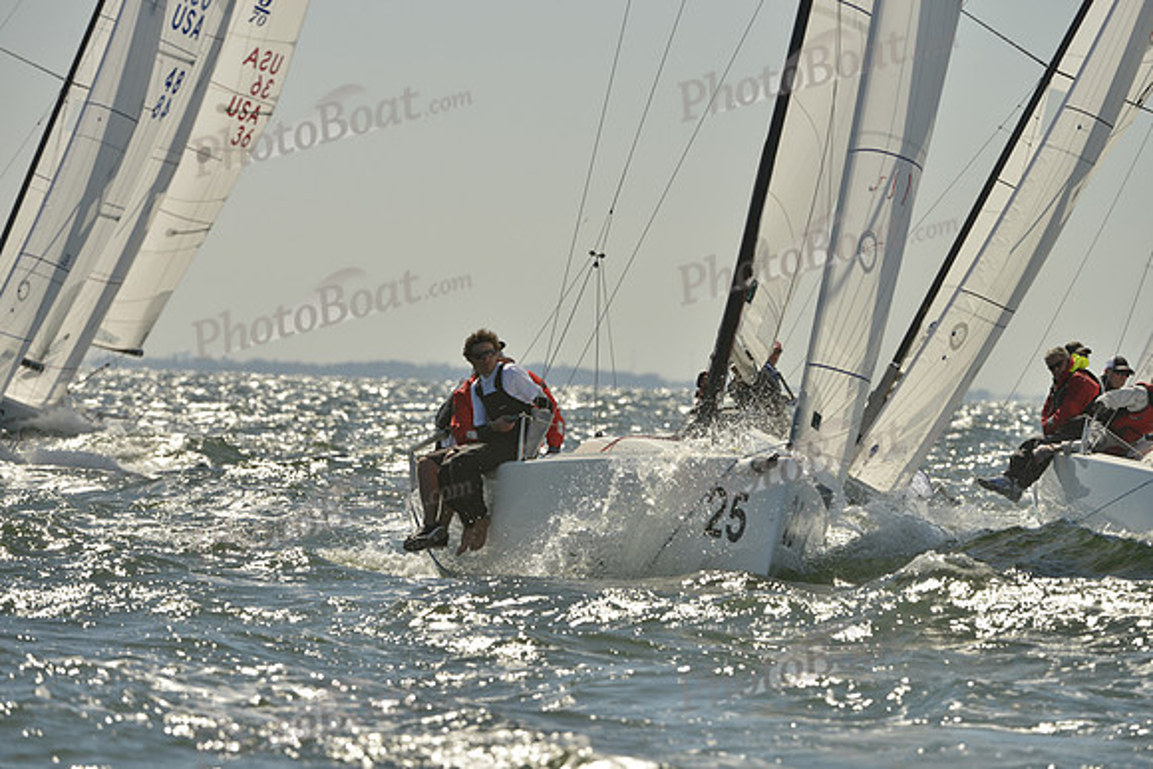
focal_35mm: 340
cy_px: 384
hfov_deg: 6.1
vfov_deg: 4.0
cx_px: 576
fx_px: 10891
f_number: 9
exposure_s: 1/1600
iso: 280
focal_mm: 340
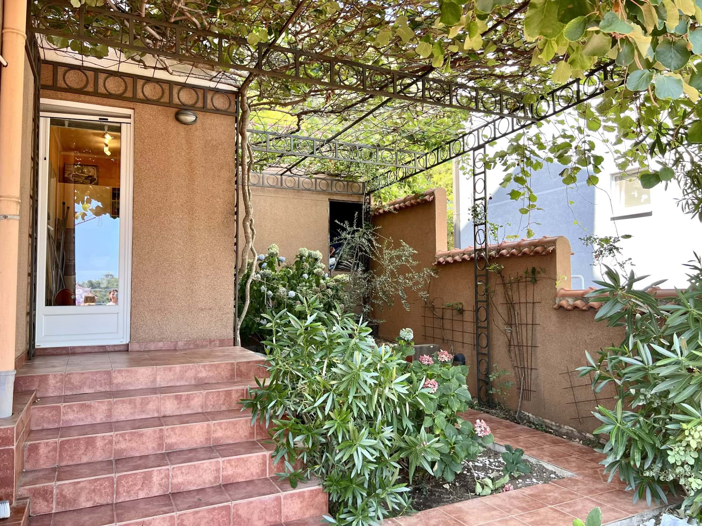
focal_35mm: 26
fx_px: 527
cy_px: 263
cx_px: 351
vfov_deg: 53.1
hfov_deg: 67.3
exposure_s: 1/200
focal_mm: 5.7
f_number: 1.5
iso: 50
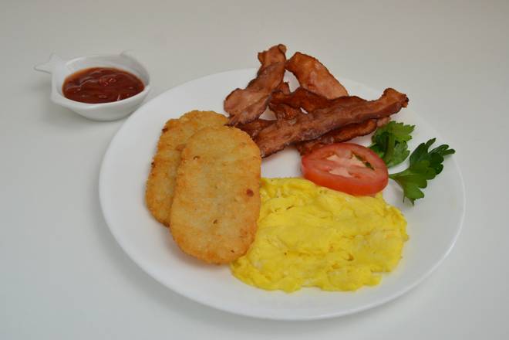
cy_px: 170
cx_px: 254
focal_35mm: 39
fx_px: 551
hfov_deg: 49.6
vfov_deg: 34.2
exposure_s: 1/250
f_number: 4.5
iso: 800
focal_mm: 26
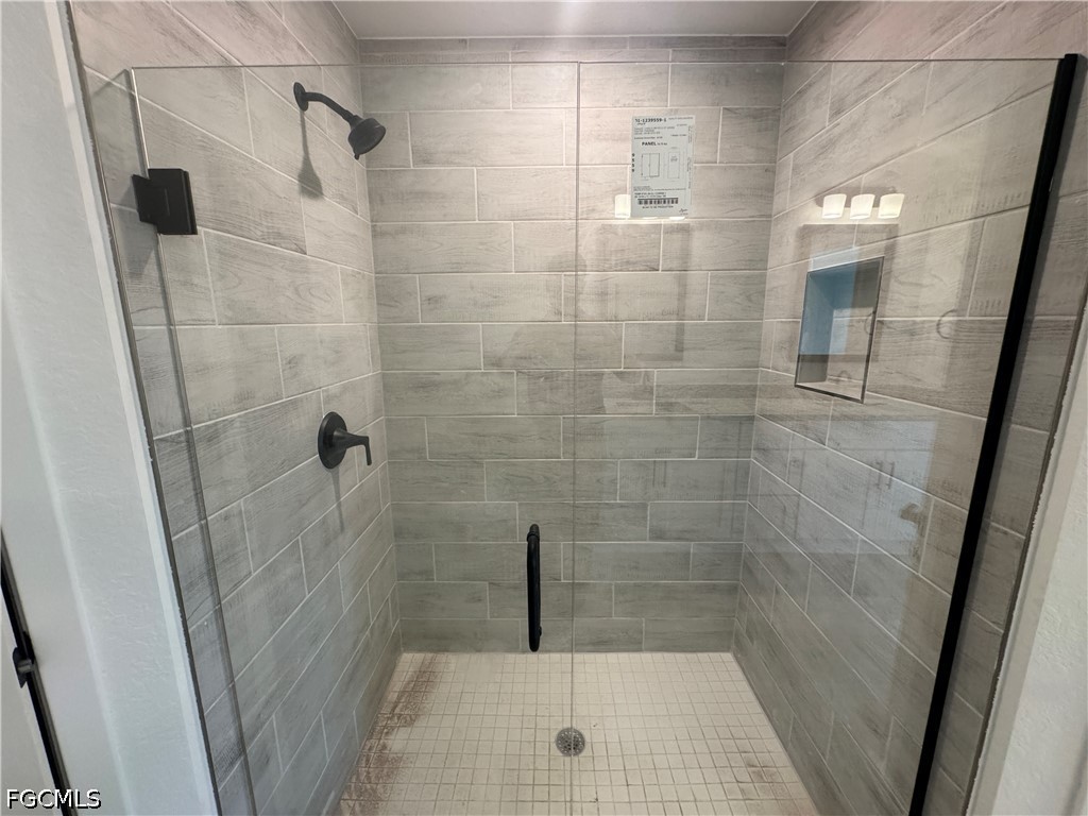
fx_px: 440
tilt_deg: -12.1
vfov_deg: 85.7
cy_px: 408
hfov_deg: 102.1
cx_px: 544
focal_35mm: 14
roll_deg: +0.1
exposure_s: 1/120
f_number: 2.2
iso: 320
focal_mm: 2.22
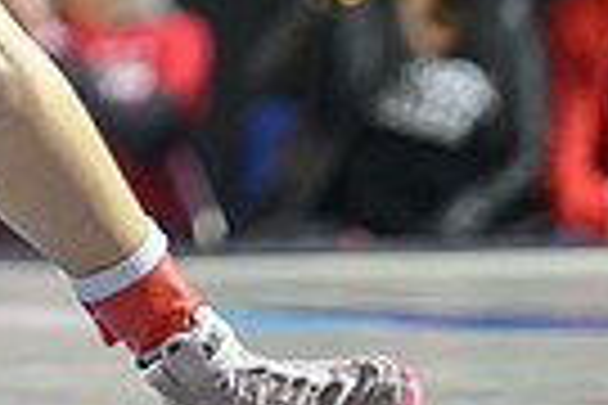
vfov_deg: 2.0
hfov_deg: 3.0
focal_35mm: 680
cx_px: -518
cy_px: -546
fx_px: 11484
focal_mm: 135
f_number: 2.8
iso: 5000
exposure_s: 1/800
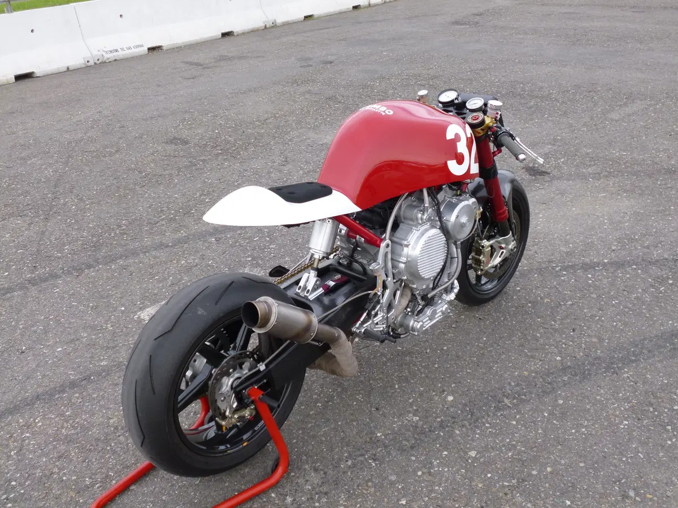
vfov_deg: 39.7
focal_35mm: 36
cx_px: 339
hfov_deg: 51.4
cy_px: 254
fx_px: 705
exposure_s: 1/250
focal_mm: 6.4
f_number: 3.1
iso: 100
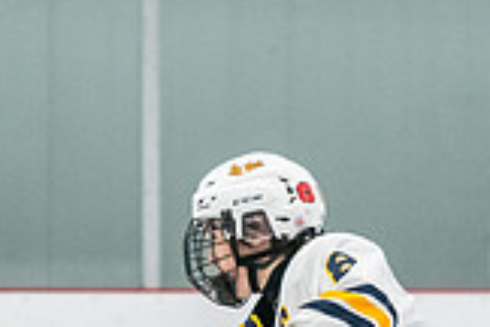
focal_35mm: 636
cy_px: 538
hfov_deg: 3.2
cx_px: 400
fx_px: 8656
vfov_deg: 2.2
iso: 3200
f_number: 2.8
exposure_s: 1/800
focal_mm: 112
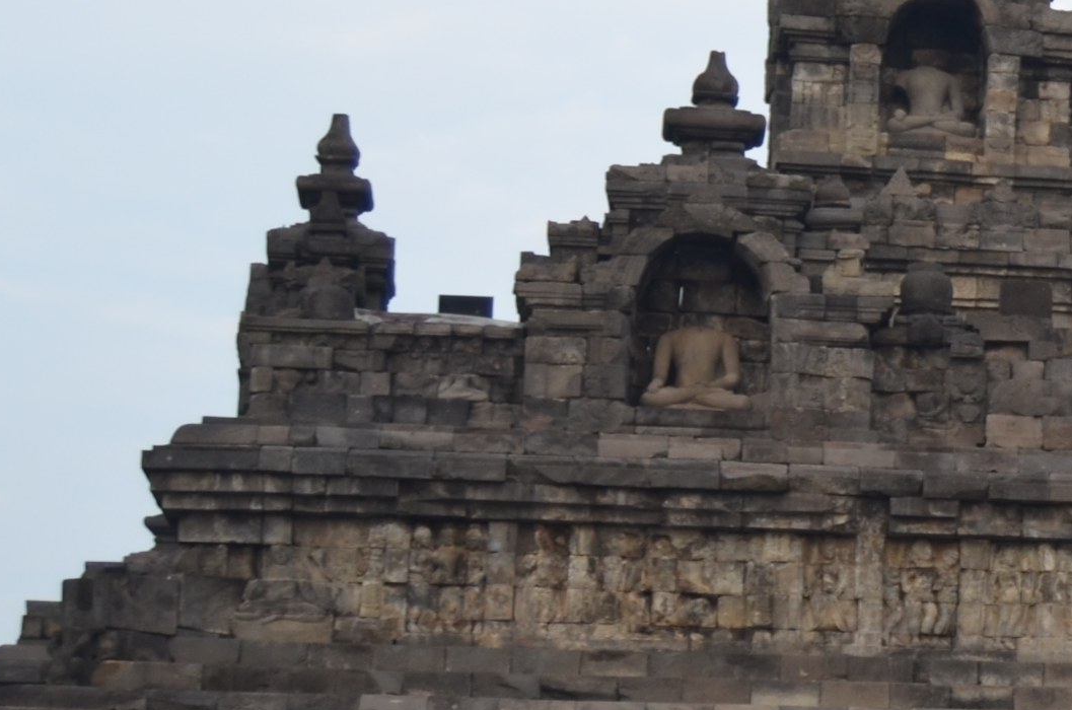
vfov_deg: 9.8
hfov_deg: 13.8
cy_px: 152
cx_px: 1635
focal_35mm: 139
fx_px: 4130
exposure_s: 1/200
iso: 180
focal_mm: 28
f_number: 4
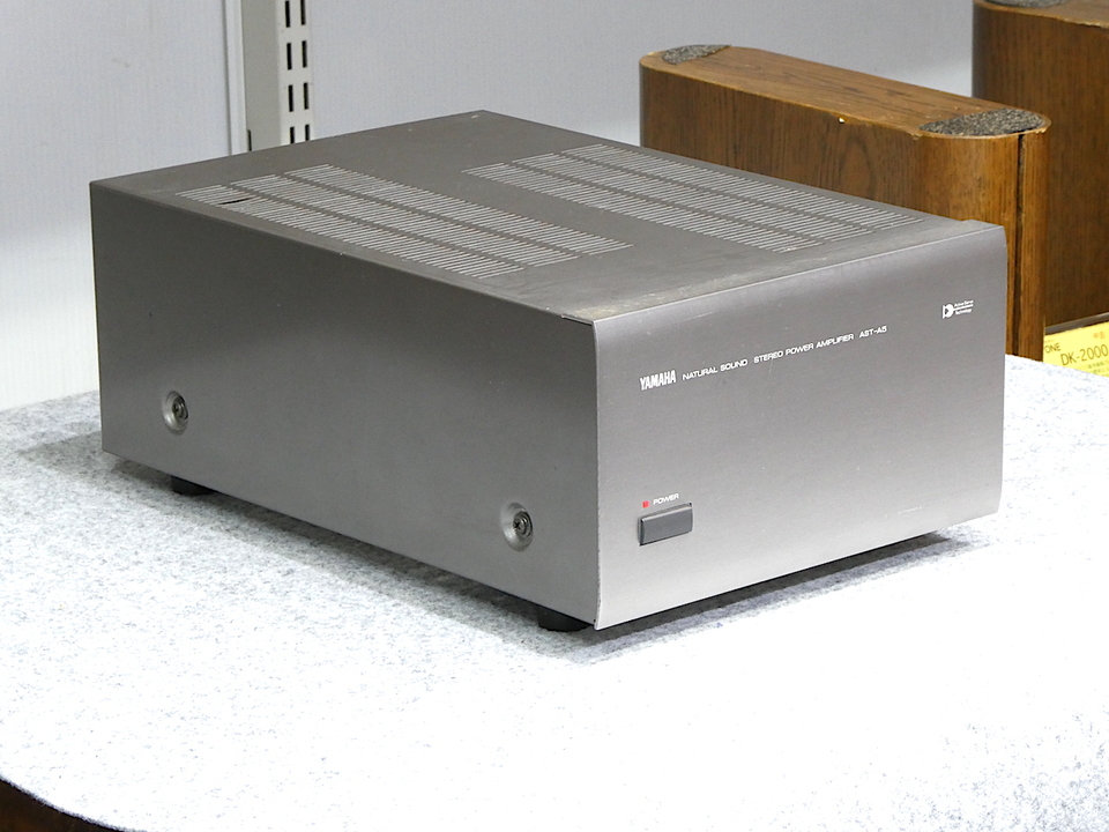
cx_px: 554
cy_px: 416
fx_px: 3973
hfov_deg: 15.9
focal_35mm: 124
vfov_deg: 12.0
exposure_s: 1/4
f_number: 7.1
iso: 400
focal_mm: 22.3
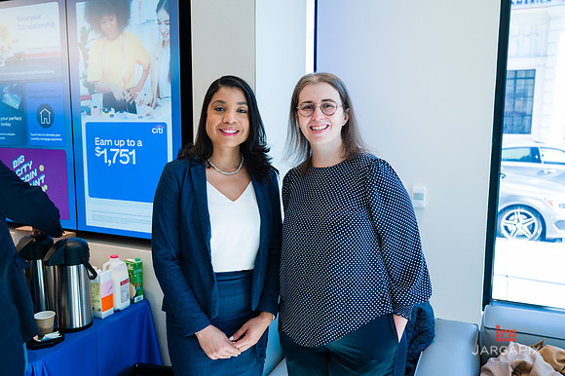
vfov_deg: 42.4
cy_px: 188
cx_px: 282
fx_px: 485
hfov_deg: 60.5
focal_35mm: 31
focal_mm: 30.5
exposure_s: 1/200
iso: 500
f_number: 3.2
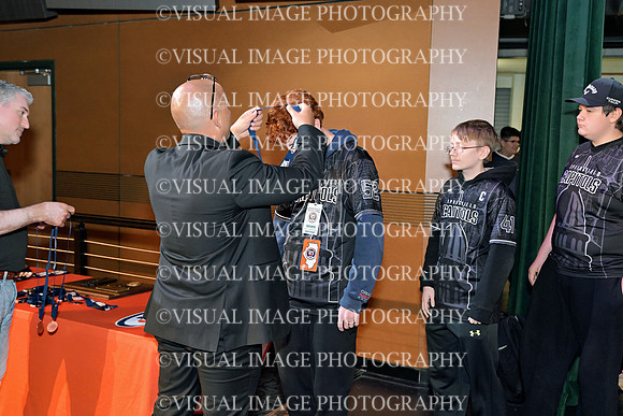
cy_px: 208
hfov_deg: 44.5
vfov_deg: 30.5
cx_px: 312
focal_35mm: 44
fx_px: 762
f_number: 4
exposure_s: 1/160
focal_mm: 44
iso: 2500
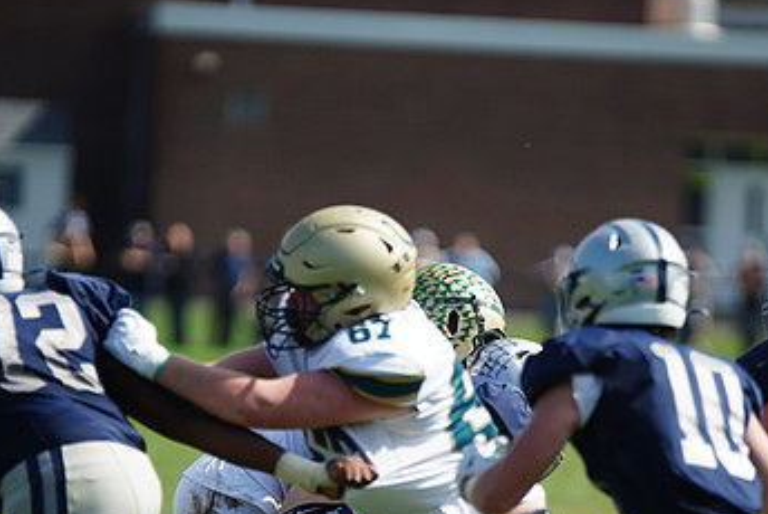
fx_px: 9394
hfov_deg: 4.7
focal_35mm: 440
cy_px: 368
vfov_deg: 3.1
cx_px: 449
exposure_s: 1/4000
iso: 400
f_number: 2.8
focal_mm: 261
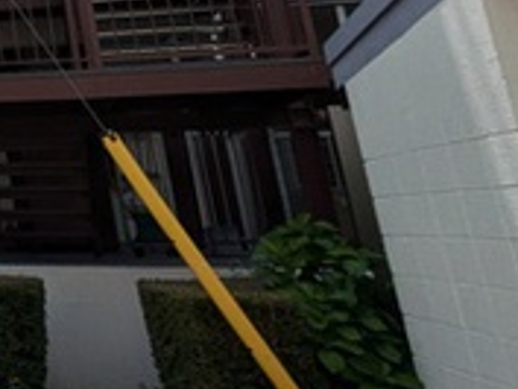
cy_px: -108
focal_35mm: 71
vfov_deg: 19.3
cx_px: -489
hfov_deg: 18.8
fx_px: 1063
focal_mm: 1.83
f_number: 2.2
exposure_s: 1/3436
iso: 52
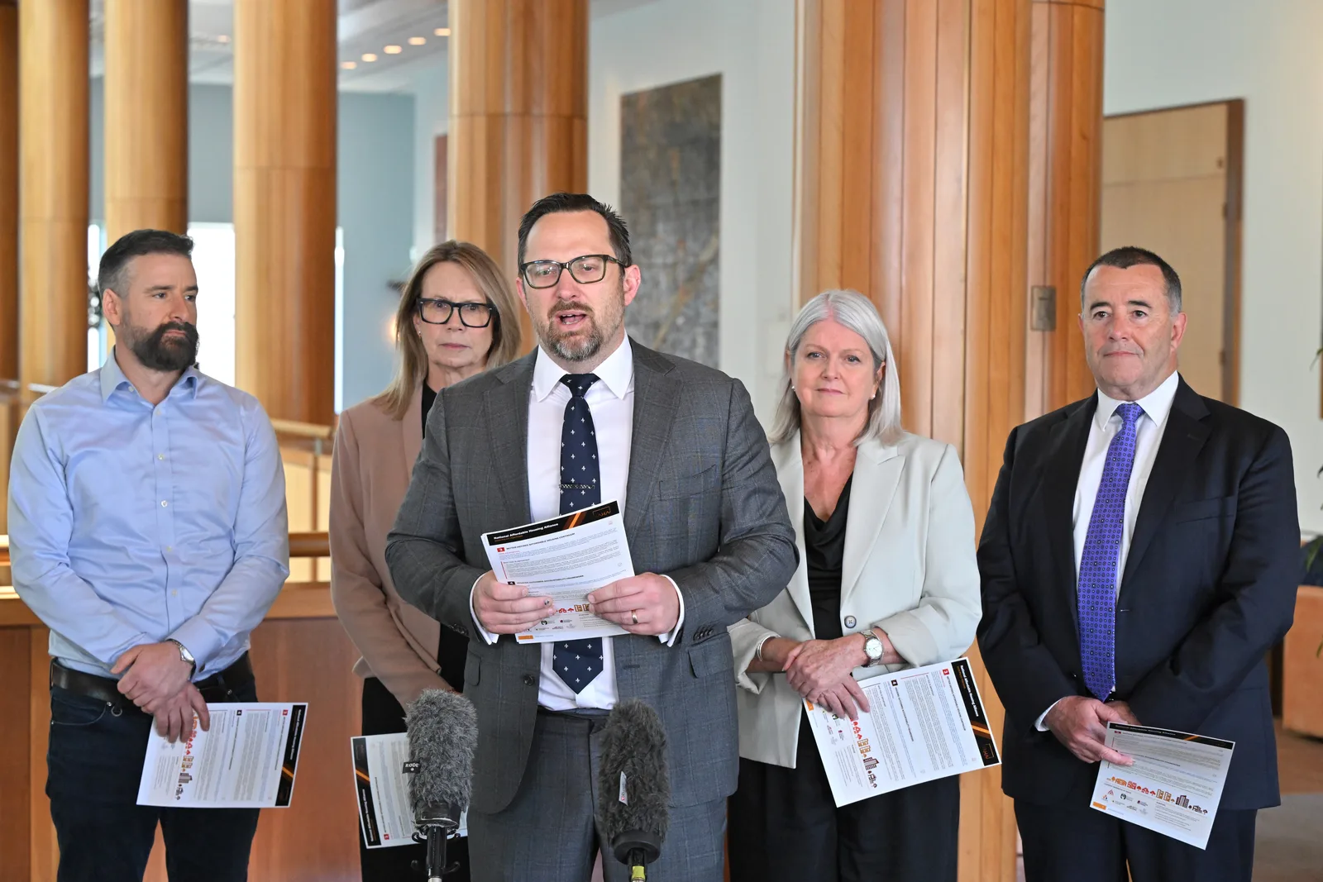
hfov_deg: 28.8
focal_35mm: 70
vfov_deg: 19.5
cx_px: 662
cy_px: 441
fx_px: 2573
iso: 5000
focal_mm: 70
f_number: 5
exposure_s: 1/512
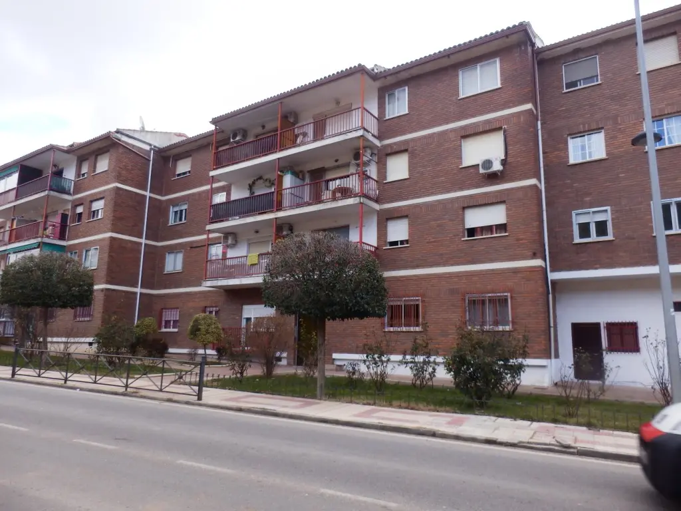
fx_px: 472
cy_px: 256
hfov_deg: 71.6
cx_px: 340
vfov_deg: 56.8
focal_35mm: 24
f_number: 3
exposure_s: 1/250
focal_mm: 4.2
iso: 80
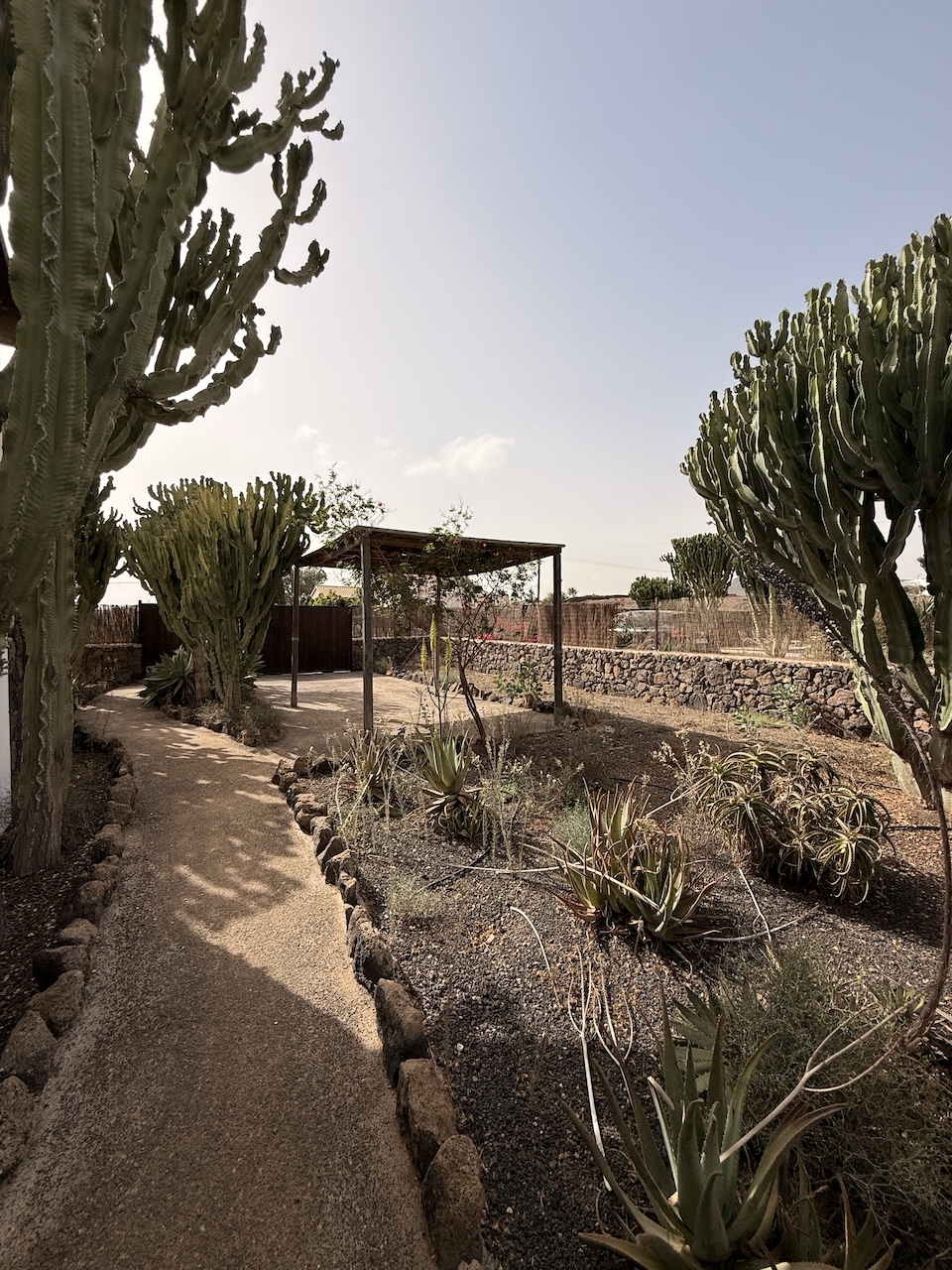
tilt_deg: +0.3
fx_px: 513
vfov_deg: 102.1
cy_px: 635
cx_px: 476
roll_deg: -0.5
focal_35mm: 14
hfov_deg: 85.7
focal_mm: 2.22
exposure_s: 1/2841
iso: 50
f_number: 2.2
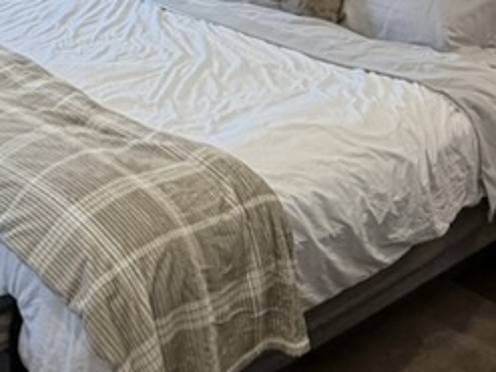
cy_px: 0
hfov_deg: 32.3
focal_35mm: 58
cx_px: 96
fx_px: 831
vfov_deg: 24.1
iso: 200
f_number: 2.2
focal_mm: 2.22
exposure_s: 1/60
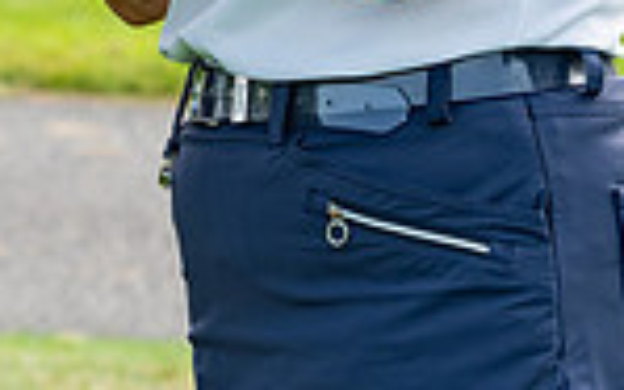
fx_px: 9843
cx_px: 33
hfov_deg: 3.6
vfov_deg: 2.3
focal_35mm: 579
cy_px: -536
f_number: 8
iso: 200
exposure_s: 1/200
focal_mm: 116
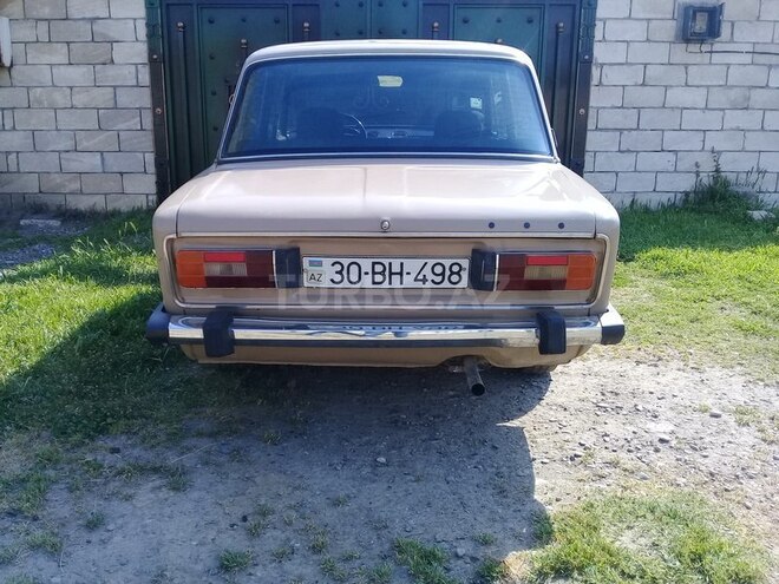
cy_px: 292
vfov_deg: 45.4
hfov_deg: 58.4
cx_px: 390
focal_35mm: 31
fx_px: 698
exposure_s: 1/524
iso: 50
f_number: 2.2
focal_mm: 3.3
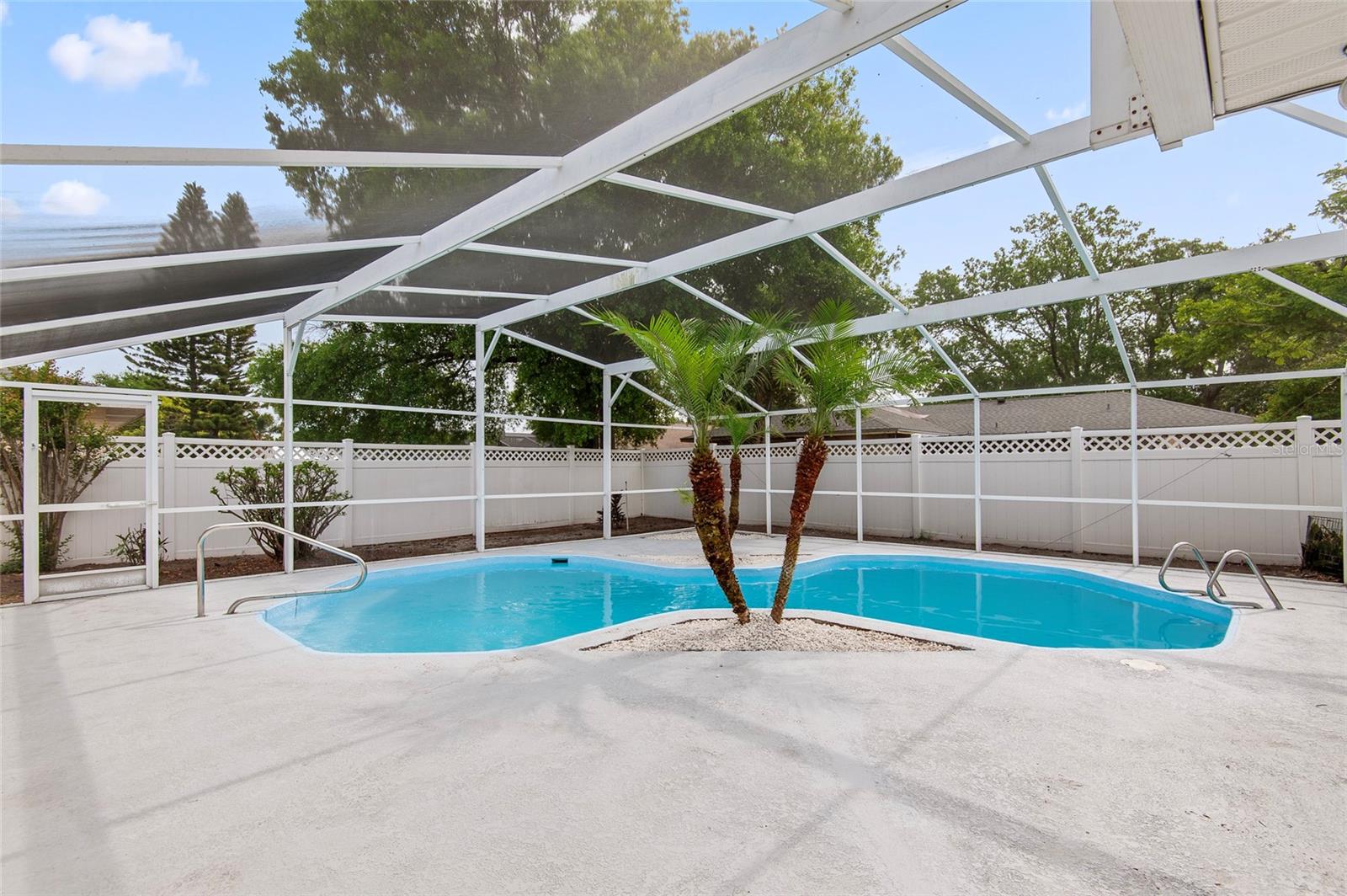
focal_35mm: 16
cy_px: 448
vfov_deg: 73.6
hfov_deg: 96.8
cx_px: 674
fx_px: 598
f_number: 9
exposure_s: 1/60
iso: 100
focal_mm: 16
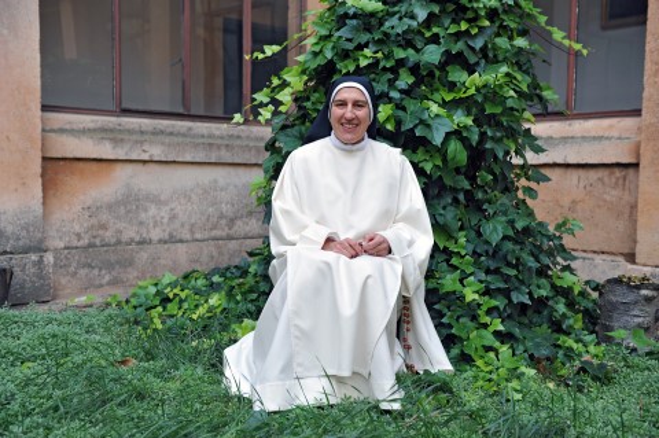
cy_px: 219
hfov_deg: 48.5
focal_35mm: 40
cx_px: 330
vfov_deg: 33.3
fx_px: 731
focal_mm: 40
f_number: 4
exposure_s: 1/60
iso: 200
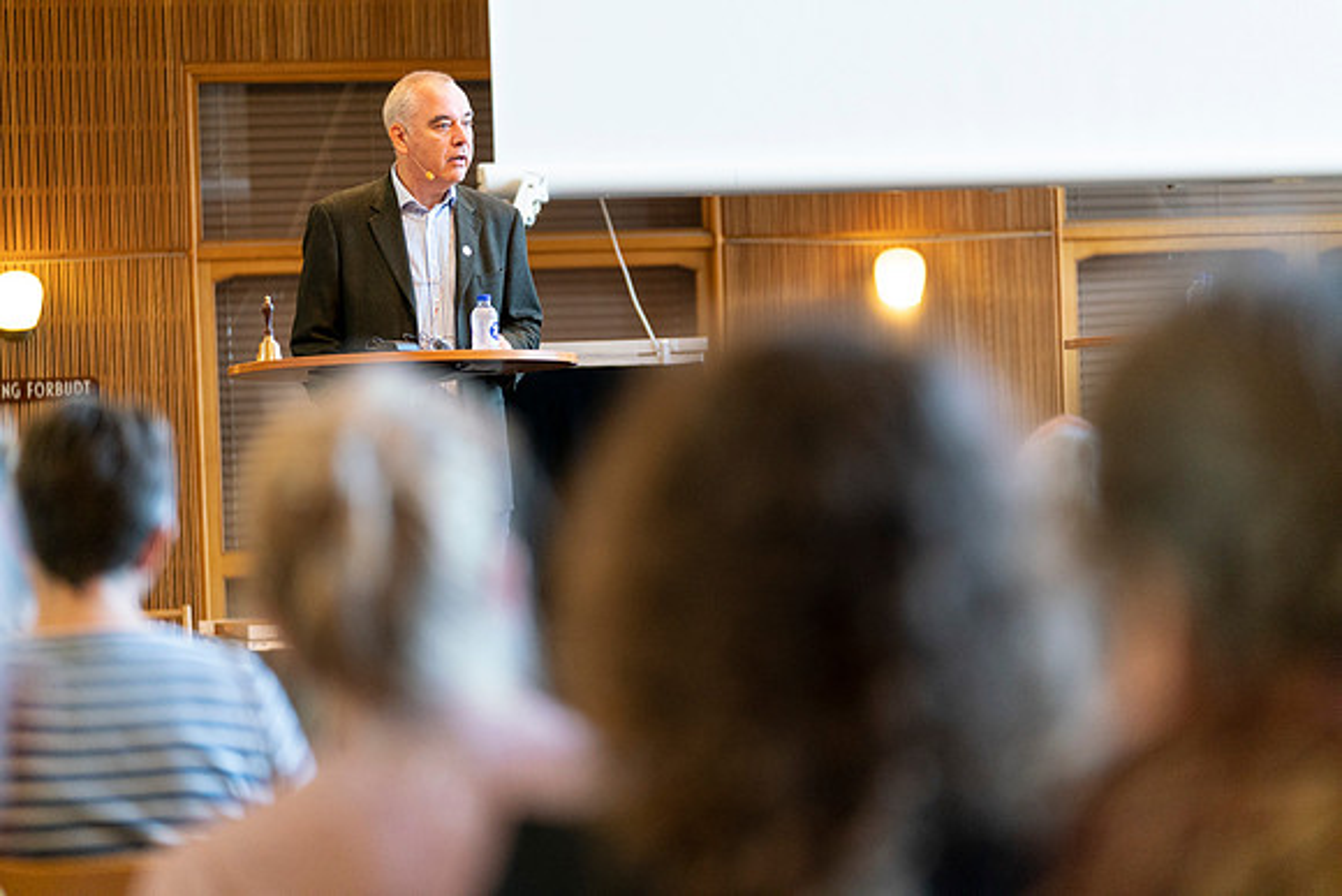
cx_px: 671
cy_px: 448
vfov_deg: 10.4
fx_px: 4922
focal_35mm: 132
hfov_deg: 15.5
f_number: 2.8
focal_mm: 132
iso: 2500
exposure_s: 1/320
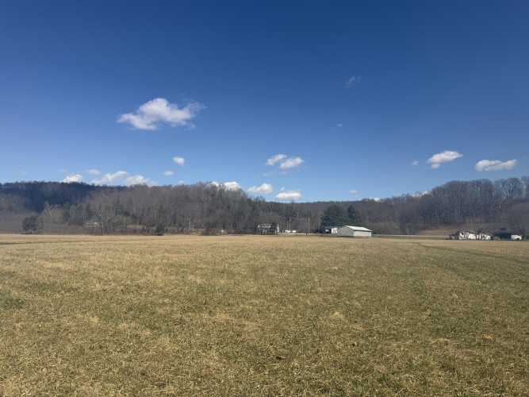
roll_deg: -1.3
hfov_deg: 71.6
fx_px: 367
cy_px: 198
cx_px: 264
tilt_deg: +5.8
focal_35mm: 24
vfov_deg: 56.8
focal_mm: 6.76
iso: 80
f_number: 1.78
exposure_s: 1/6711
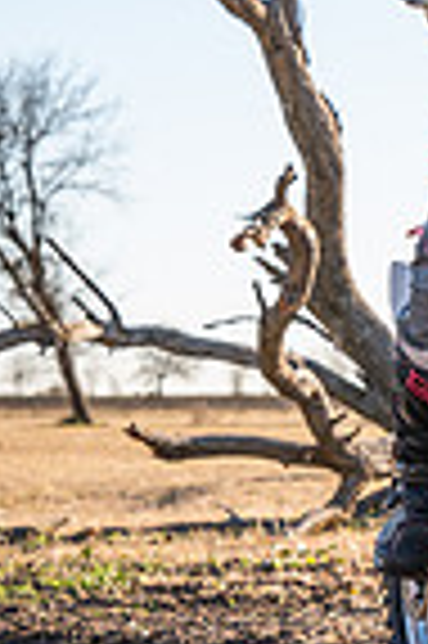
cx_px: 414
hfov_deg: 7.0
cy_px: 207
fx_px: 3486
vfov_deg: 10.5
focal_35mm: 195
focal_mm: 62
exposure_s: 1/250
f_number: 5
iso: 80
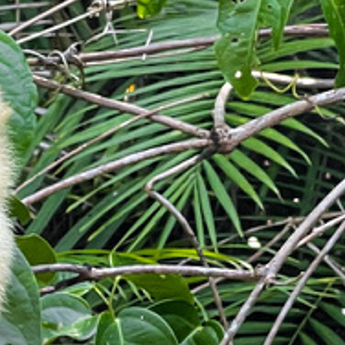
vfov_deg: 5.6
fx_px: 3473
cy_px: 516
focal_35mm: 308
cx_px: -279
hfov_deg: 5.6
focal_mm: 7.5
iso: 64
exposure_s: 1/100
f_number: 2.2
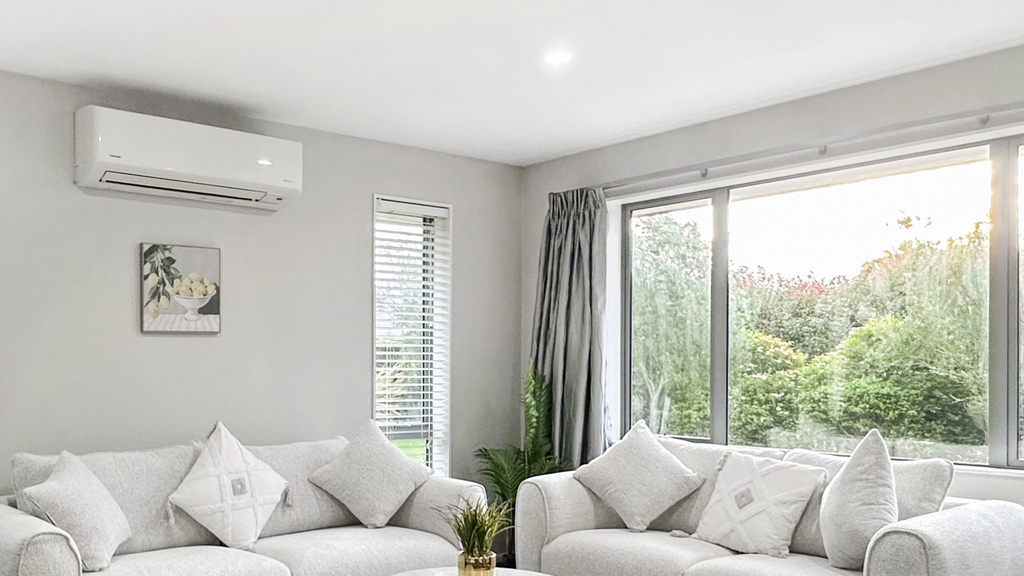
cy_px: 385
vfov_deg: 36.3
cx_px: 311
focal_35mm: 32
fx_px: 869
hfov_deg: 59.1
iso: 160
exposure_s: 1/100
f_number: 2.2
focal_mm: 2.22
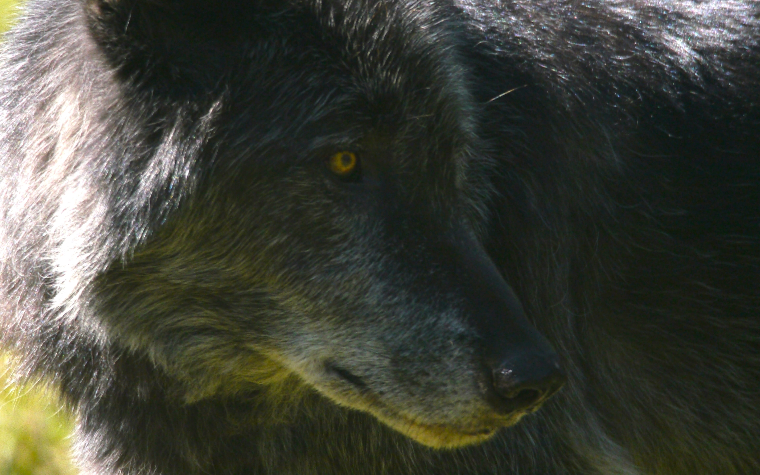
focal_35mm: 637
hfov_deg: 3.3
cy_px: 198
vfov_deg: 2.1
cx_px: 380
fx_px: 13193
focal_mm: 300
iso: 640
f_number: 6.7
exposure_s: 1/500
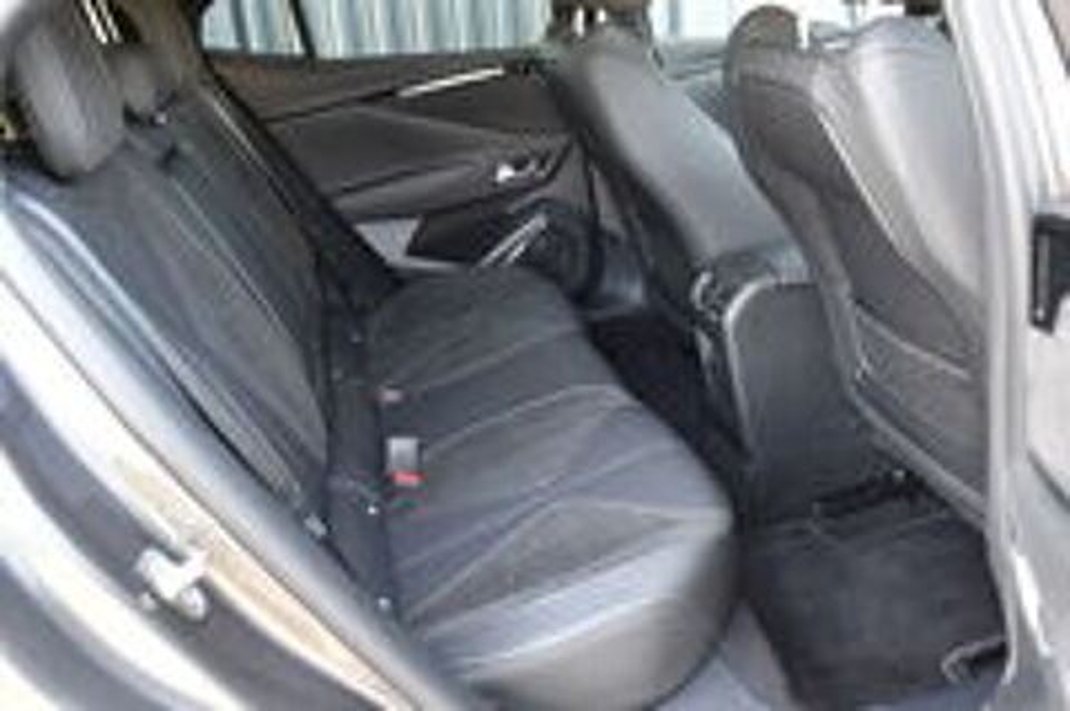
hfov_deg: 62.0
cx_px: 535
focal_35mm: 30
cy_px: 356
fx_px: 891
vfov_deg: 43.5
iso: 1400
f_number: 3.5
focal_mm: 20
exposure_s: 1/60
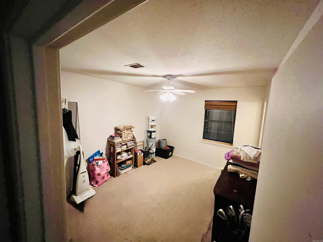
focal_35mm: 13
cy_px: 121
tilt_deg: -5.8
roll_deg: -1.9
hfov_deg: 106.2
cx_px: 162
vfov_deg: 89.9
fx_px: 121
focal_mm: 1.57
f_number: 1.8
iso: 1000
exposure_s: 1/60
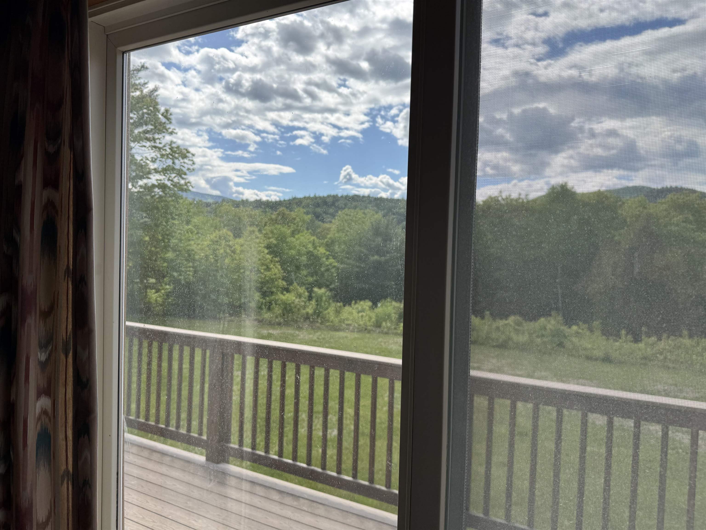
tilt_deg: -2.8
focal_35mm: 24
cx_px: 353
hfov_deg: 71.6
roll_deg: -2.1
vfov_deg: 56.8
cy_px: 265
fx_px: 489
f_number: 1.78
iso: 80
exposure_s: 1/3802
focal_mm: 6.76
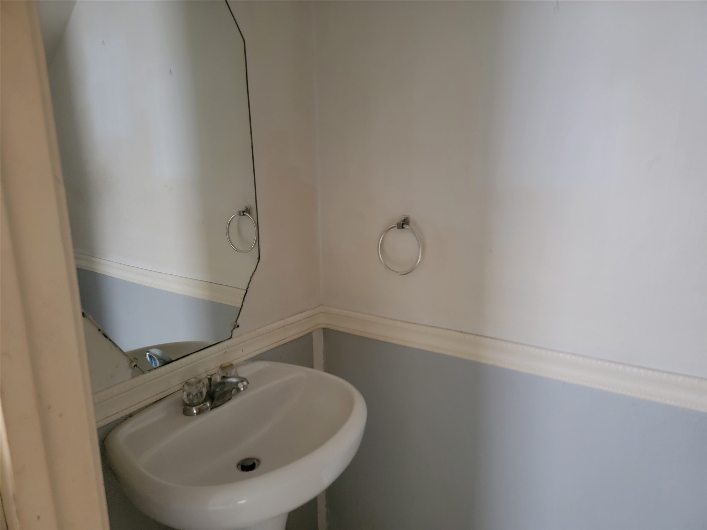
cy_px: 265
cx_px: 354
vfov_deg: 56.8
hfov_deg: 71.6
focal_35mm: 24
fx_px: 490
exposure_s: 1/30
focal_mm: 6.7
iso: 640
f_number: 1.8
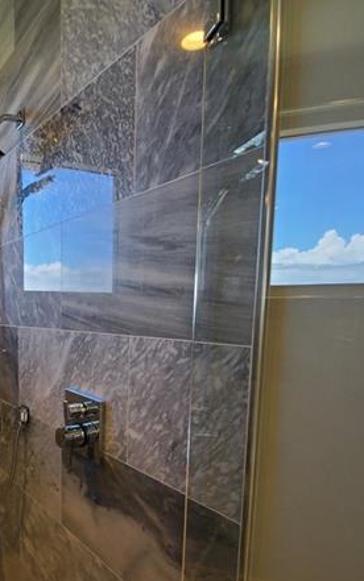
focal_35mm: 24
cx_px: 38
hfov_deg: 46.3
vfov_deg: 73.7
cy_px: 358
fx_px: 381
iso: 125
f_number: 2.2
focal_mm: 1.8
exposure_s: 1/59
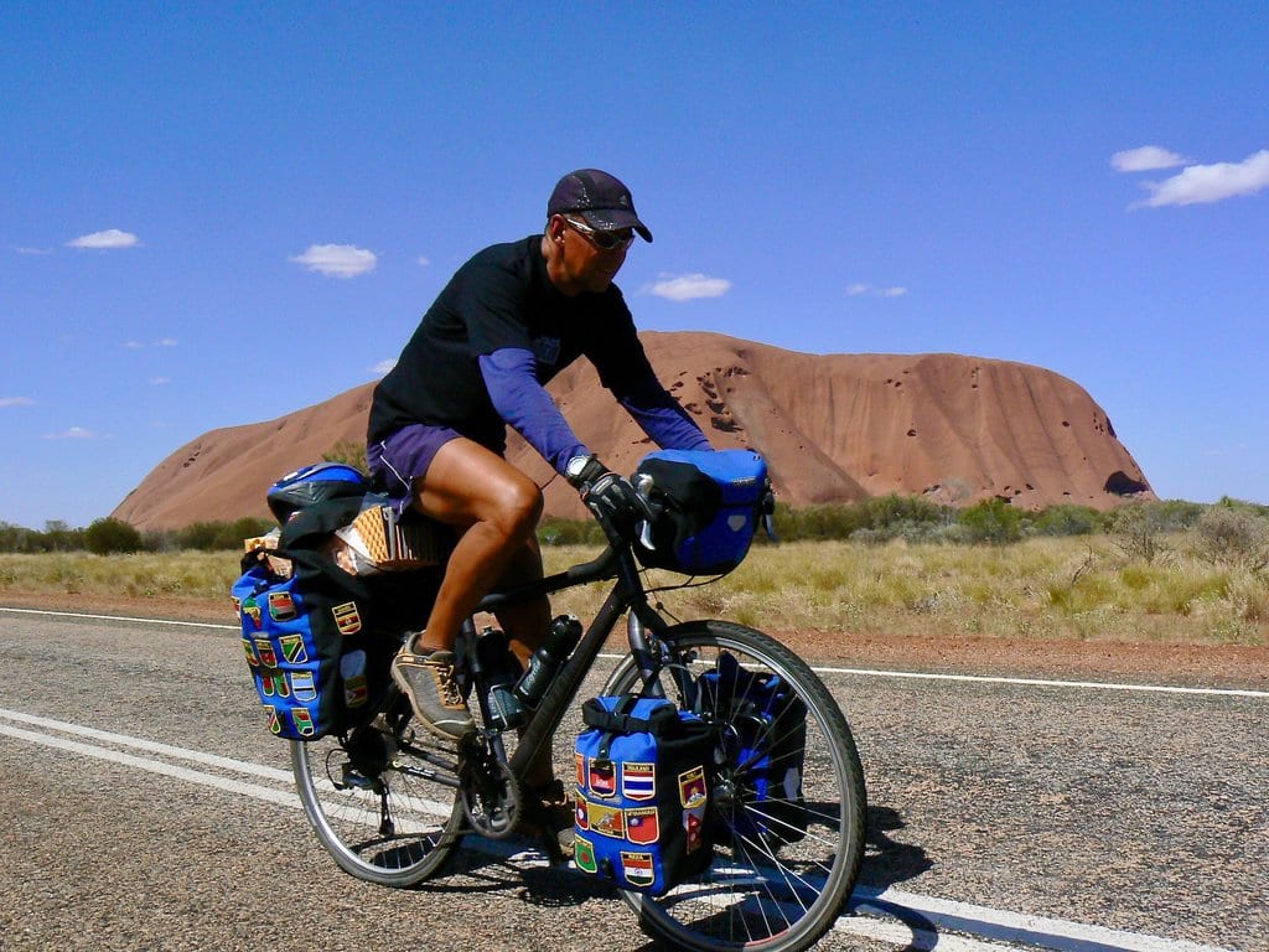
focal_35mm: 36
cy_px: 476
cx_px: 634
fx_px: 1320
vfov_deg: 39.7
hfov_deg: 51.4
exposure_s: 1/1600
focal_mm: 6
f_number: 7.1
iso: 100
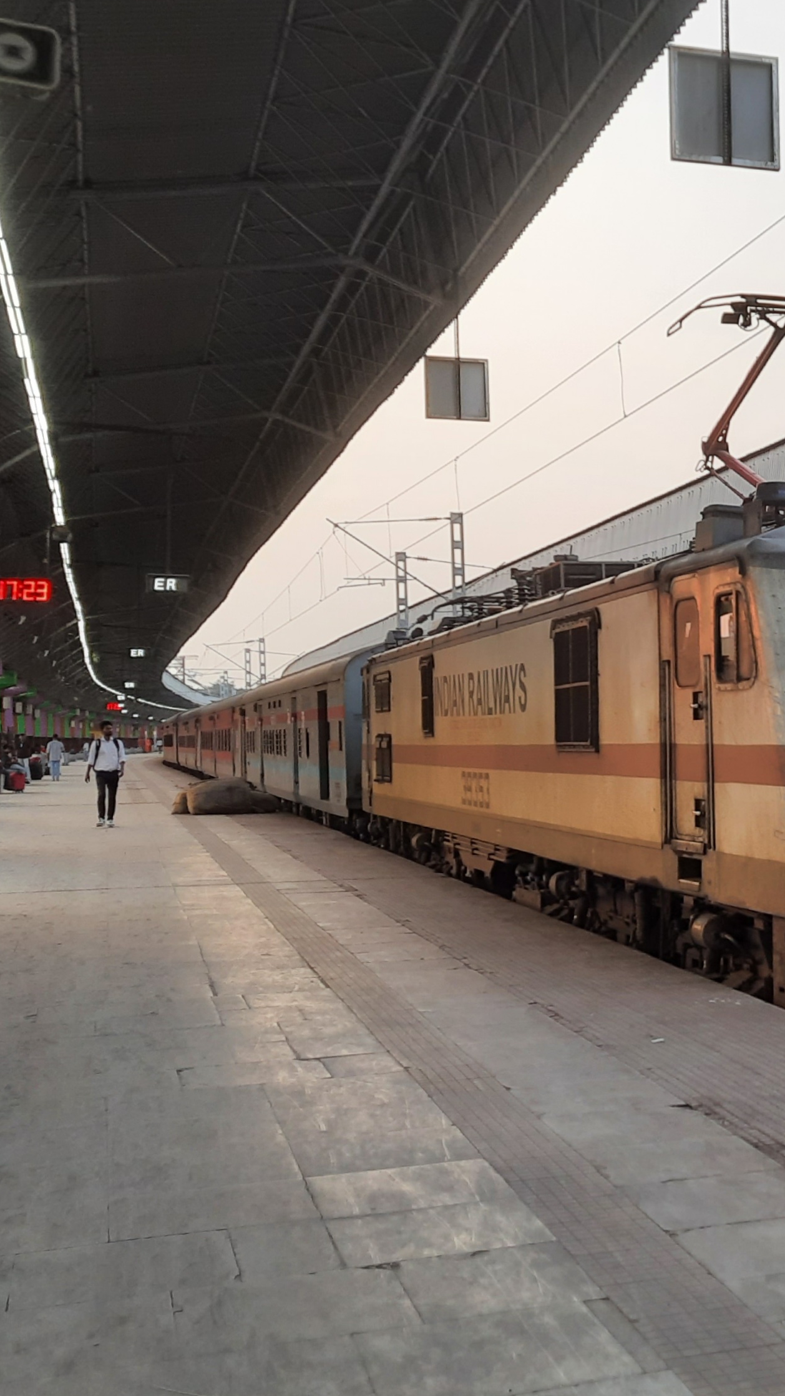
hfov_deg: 29.7
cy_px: 696
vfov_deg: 56.6
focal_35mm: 35
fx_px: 1295
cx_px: 902
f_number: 1.8
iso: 40
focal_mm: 5.23
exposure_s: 1/100
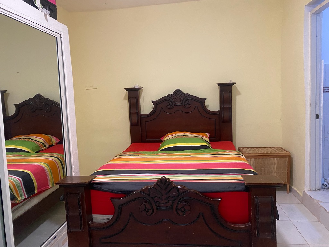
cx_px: 164
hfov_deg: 67.3
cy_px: 124
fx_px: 247
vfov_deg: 53.1
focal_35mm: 26
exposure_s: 1/40
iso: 400
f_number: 1.8
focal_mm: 4.25
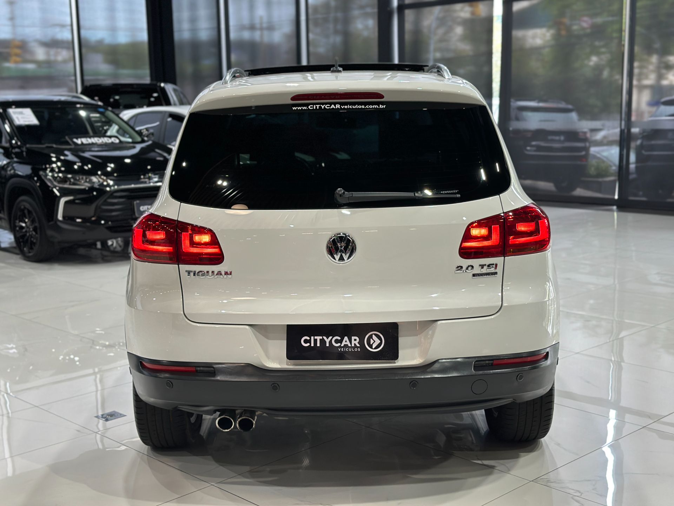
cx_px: 337
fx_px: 935
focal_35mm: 48
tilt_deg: -10.0
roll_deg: +0.6
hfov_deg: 39.7
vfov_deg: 30.3
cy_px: 253
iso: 125
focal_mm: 6.86
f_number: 1.78
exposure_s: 1/120
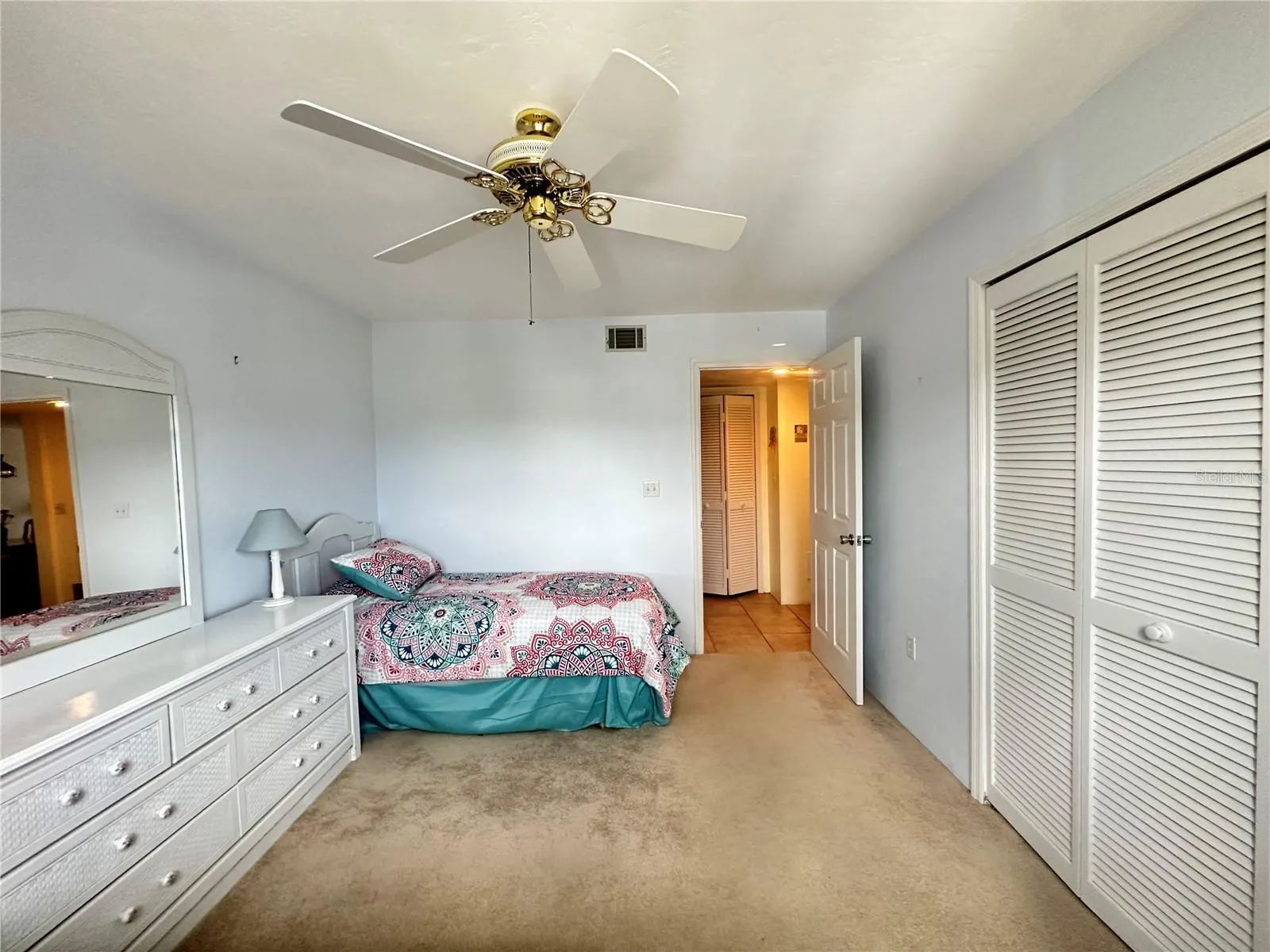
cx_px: 635
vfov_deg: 85.7
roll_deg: +0.8
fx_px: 514
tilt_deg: -2.1
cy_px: 476
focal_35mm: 14
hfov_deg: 102.1
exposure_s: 1/70
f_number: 2.2
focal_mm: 2.22
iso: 320
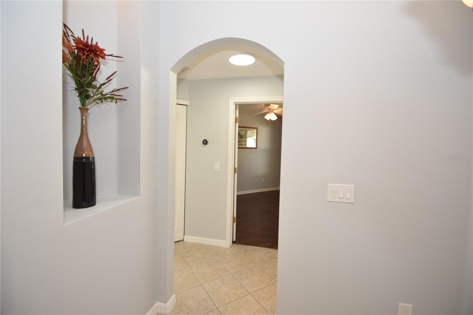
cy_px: 158
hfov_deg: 100.4
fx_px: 197
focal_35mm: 15
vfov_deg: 77.3
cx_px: 236
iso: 200
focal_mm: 10
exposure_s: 1/60
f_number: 4
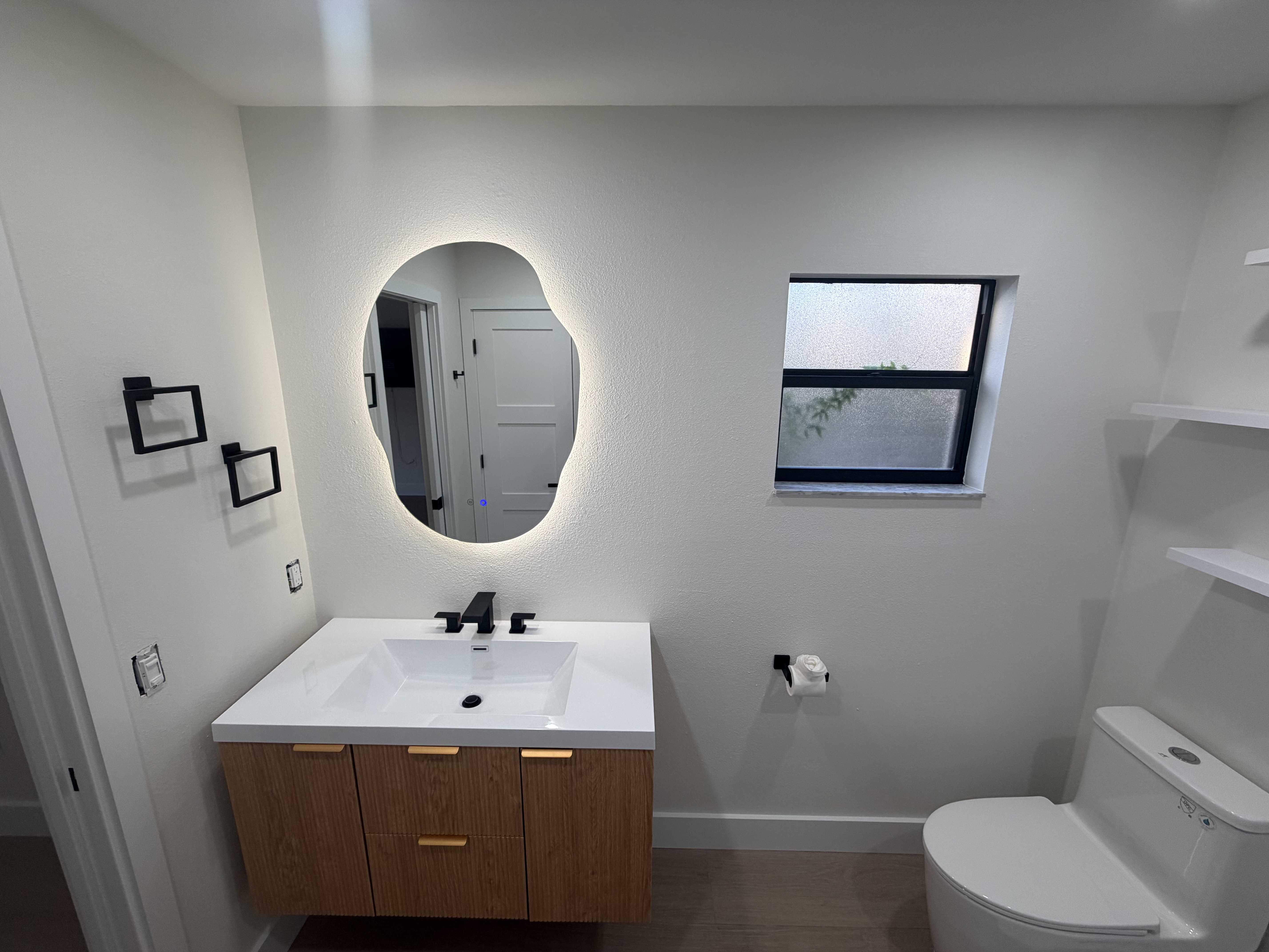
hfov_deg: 102.1
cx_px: 634
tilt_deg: -12.4
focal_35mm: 14
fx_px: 513
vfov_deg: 85.7
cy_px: 476
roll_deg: -0.5
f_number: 2.2
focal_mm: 2.22
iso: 100
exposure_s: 1/120
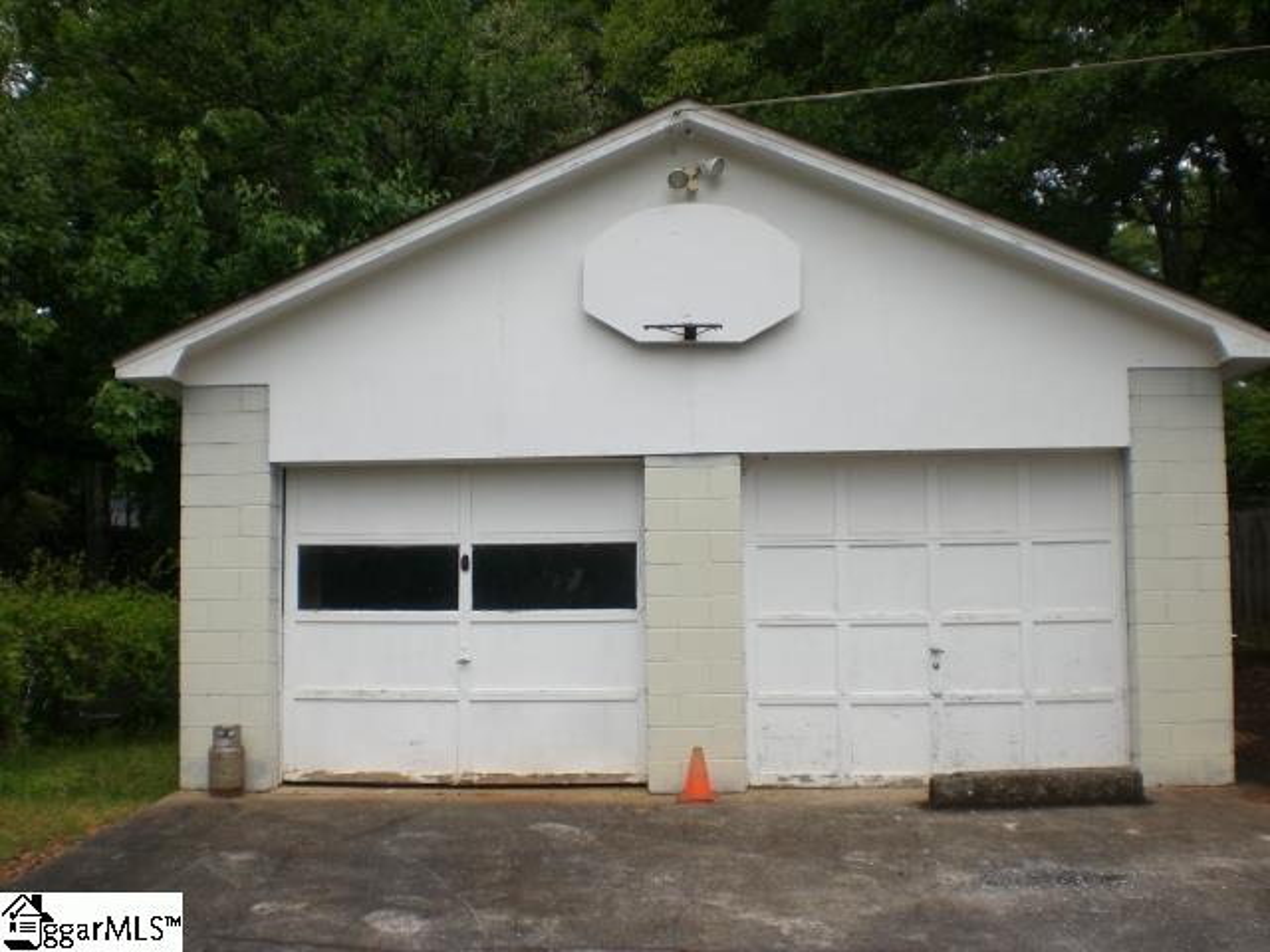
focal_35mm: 38
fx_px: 1394
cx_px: 635
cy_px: 476
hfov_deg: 49.0
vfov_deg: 37.7
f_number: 4.4
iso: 50
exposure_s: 1/400
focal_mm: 6.3
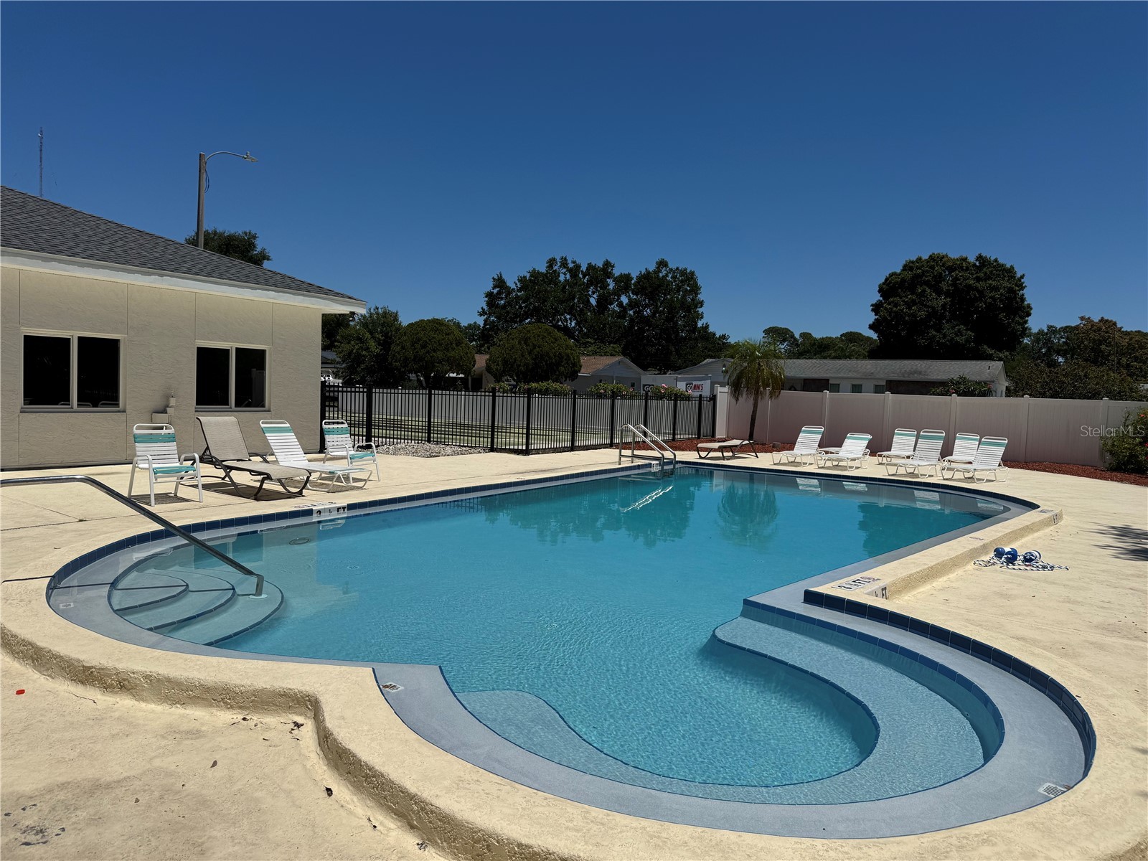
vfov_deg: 56.8
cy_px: 430
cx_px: 574
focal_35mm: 24
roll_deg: -2.3
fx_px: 796
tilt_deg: -3.2
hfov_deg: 71.6
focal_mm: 6.76
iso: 64
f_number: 1.78
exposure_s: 1/12346
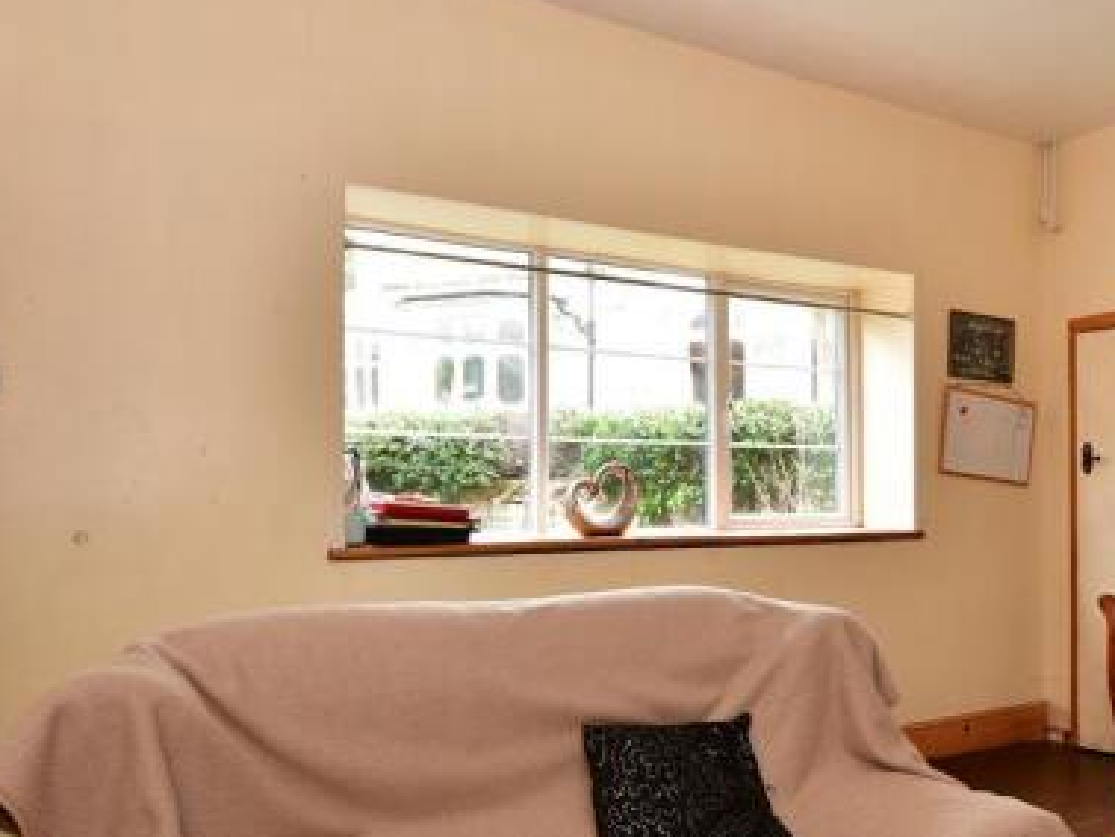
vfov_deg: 46.7
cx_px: 796
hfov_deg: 57.7
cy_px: 488
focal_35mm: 30
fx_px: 967
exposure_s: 1/1.6
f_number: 8
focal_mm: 12
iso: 200
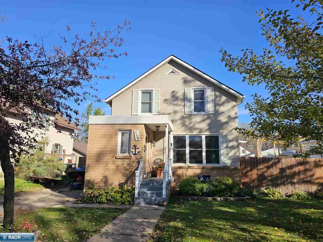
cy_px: 121
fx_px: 215
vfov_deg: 58.9
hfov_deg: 73.9
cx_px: 162
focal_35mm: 23
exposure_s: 1/553
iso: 10
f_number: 1.7
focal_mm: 6.3
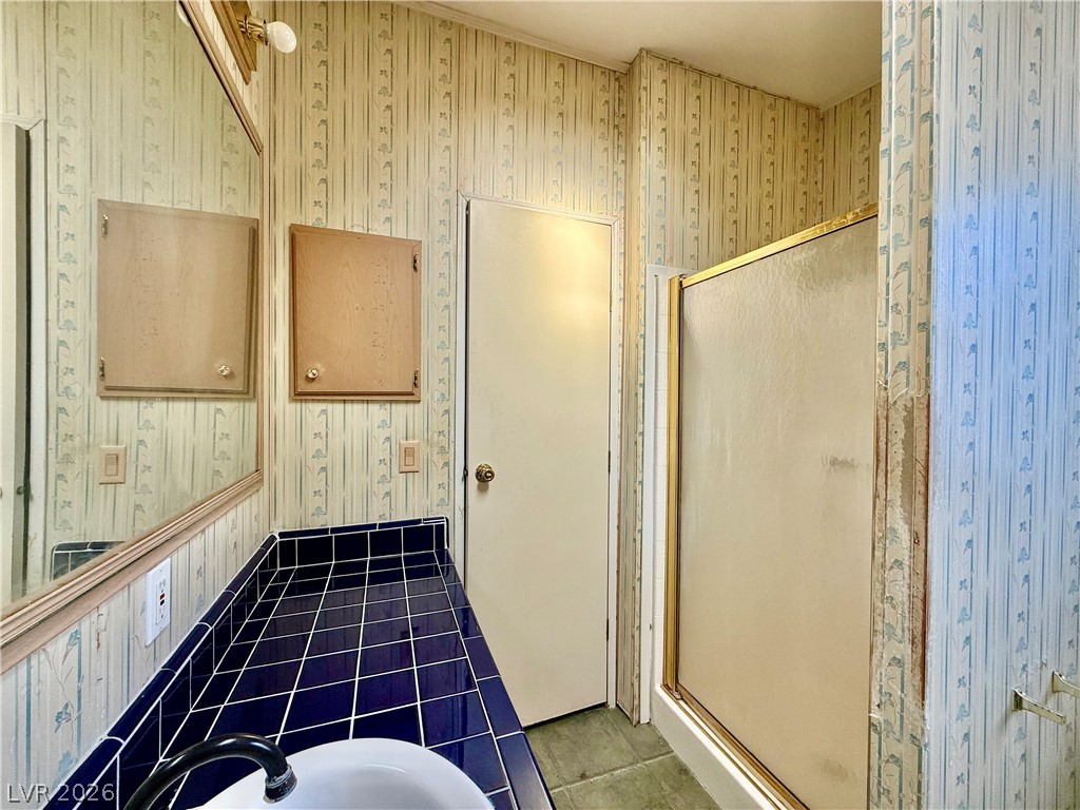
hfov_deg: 102.1
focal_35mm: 14
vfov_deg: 85.7
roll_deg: -0.6
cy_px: 405
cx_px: 540
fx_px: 437
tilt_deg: -0.1
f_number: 2.2
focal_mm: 2.22
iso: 64
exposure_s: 1/130
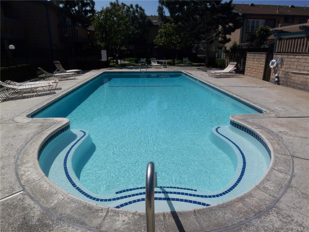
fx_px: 205
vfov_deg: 58.9
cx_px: 154
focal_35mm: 23
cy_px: 116
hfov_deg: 73.9
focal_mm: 3.8
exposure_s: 1/800
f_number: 5.6
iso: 50
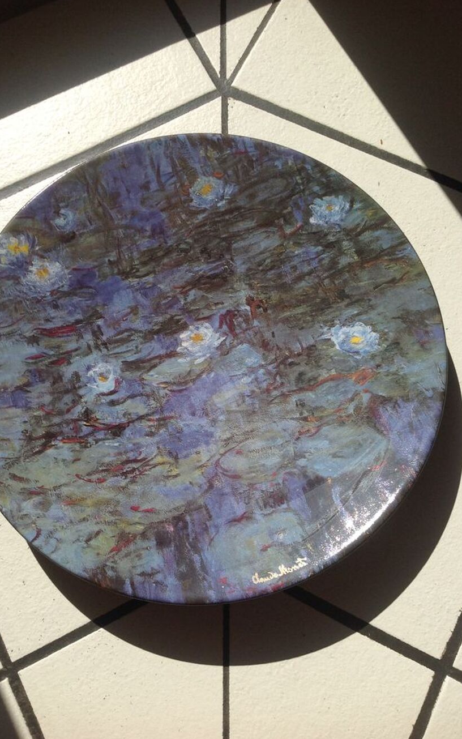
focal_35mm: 38
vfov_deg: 51.5
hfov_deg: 33.6
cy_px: 377
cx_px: 219
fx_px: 765
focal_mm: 4.28
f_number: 2.4
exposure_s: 1/2747
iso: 50
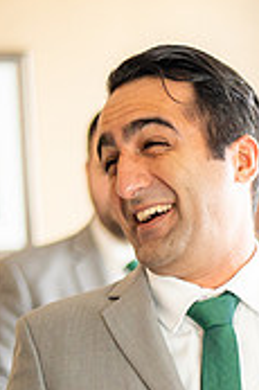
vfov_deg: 10.1
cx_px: 574
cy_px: 430
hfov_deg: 6.5
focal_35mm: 202
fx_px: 2184
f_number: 1.4
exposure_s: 1/500
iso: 640
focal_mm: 50
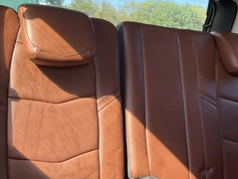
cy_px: 80
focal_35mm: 49
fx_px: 337
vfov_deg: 29.7
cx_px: 133
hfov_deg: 38.8
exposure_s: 1/90
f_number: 1.8
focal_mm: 3
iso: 64
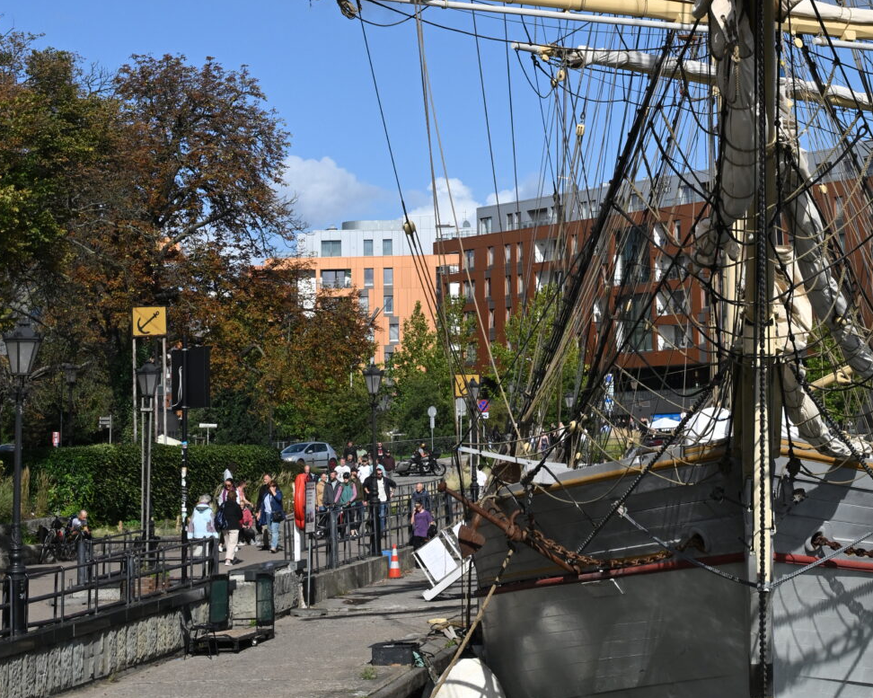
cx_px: 582
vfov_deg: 16.6
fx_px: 2299
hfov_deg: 21.4
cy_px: -110
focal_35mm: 89
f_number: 10
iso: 400
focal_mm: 36
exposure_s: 1/1250
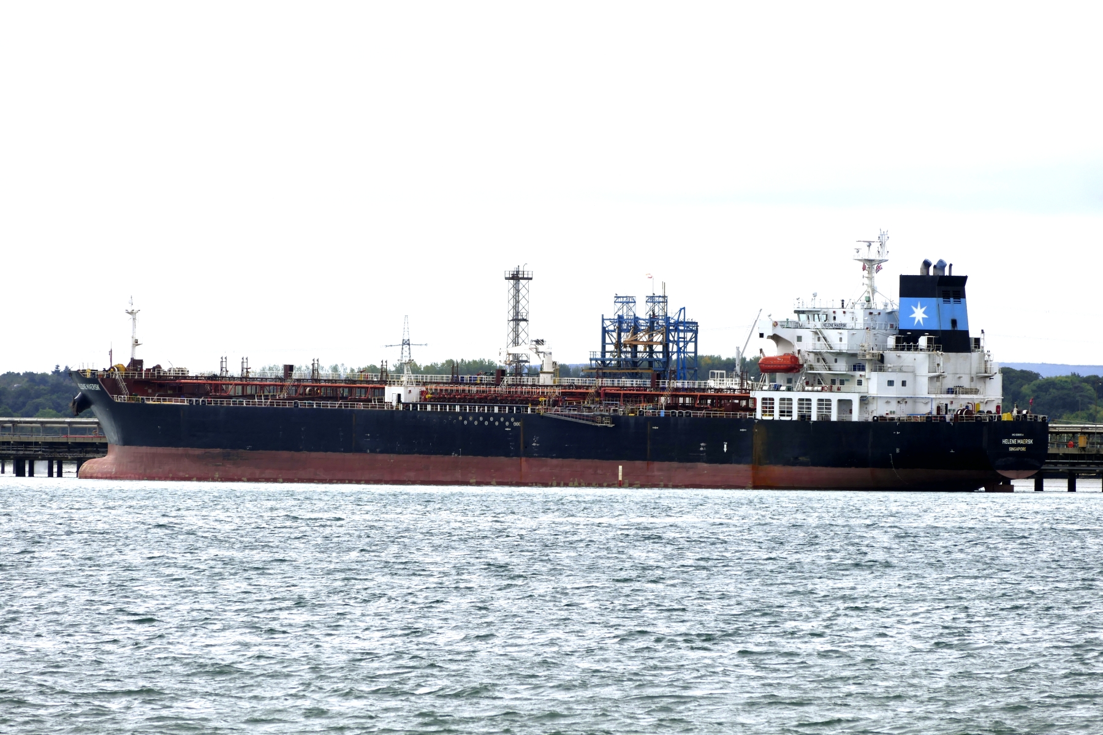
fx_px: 11856
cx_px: 552
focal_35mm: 387
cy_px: 368
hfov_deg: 5.3
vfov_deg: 3.6
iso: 125
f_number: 5.6
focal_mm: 141
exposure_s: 1/400
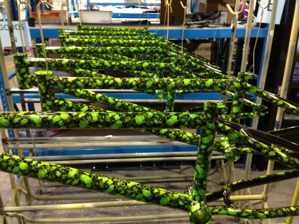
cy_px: 112
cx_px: 150
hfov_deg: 55.4
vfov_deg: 42.9
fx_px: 285
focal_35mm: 33
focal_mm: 4.13
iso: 250
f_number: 2.4
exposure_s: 1/20
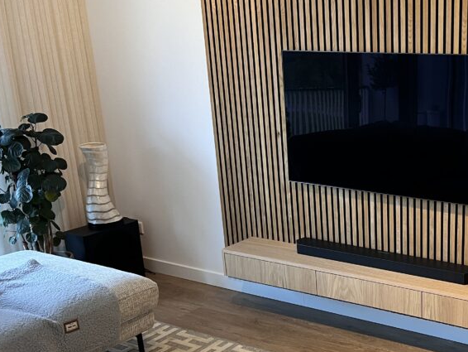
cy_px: 234
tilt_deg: -17.9
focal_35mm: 47
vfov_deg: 30.7
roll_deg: -0.3
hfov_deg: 37.9
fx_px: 636
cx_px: 413
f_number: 1.5
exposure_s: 1/60
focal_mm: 5.7
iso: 250
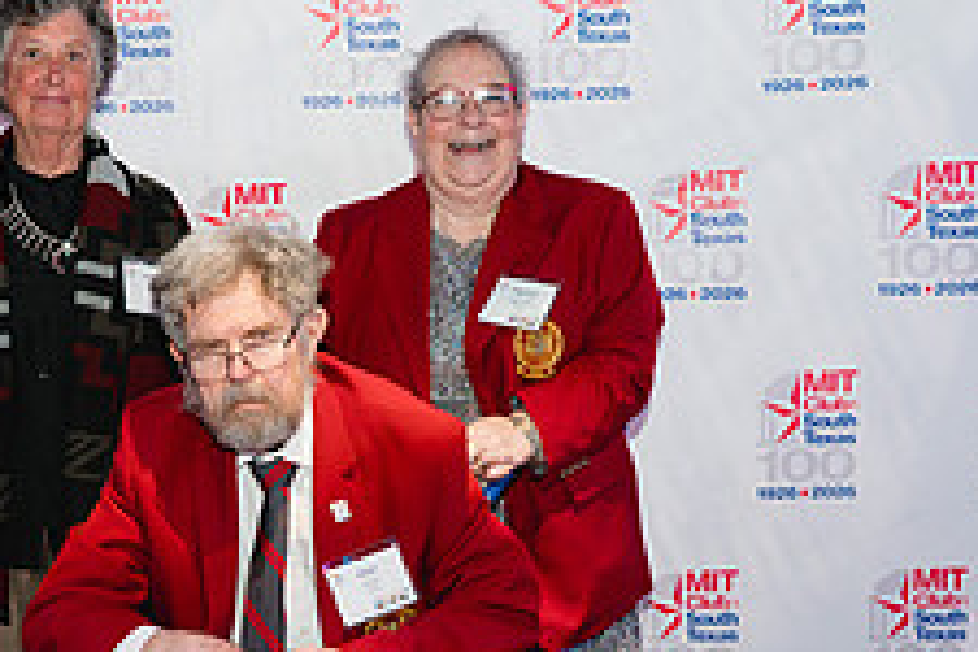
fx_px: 1847
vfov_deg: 19.8
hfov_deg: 29.2
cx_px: 244
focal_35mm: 68
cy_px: 502
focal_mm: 24
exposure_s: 1/200
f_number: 3.5
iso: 4000
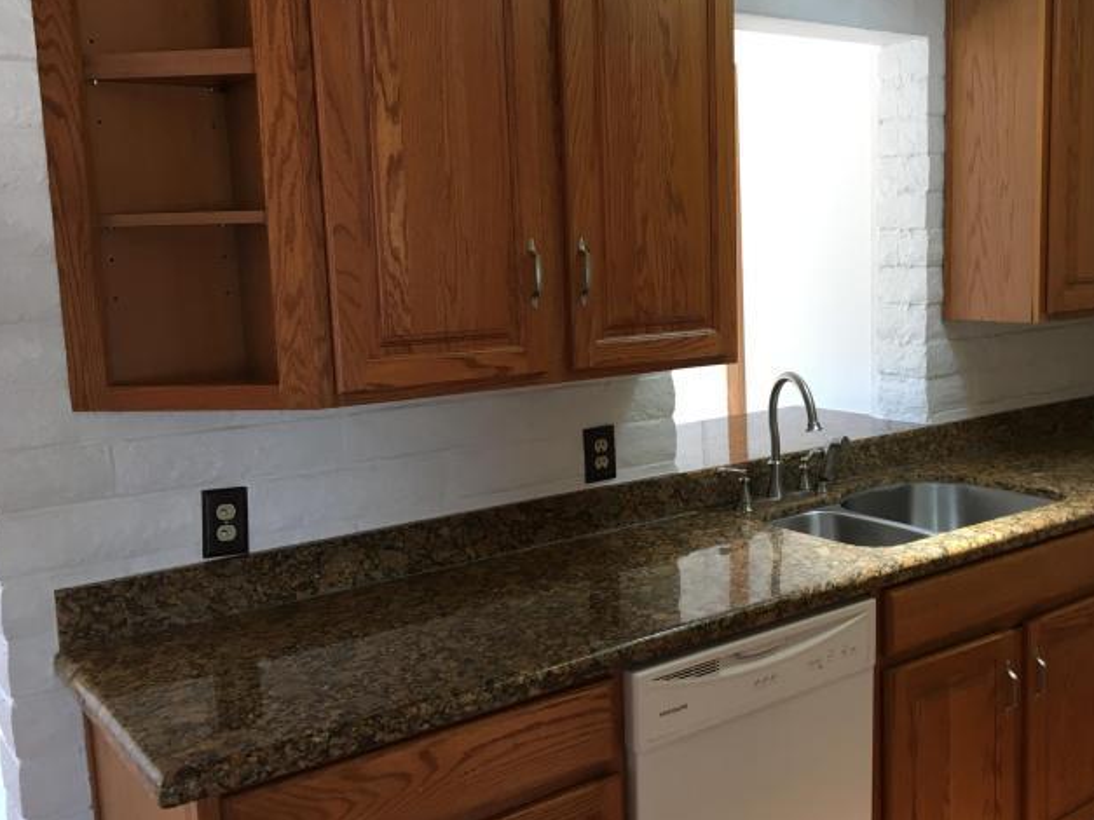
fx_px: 1169
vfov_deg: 38.7
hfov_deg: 49.8
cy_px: 401
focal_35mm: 37
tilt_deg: -7.0
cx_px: 660
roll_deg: +2.0
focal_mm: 4.15
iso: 25
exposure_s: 1/30
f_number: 2.2
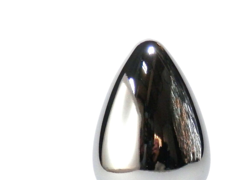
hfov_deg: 13.0
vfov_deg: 9.7
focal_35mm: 152
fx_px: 1054
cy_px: 192
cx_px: 126
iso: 200
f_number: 4.4
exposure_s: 1/100
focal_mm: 11.9
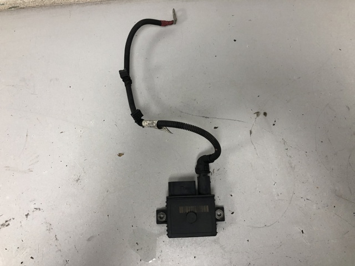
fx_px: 287
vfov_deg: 49.7
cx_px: 178
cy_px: 133
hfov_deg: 63.4
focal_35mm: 28
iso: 40
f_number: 1.8
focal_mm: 4
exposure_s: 1/33
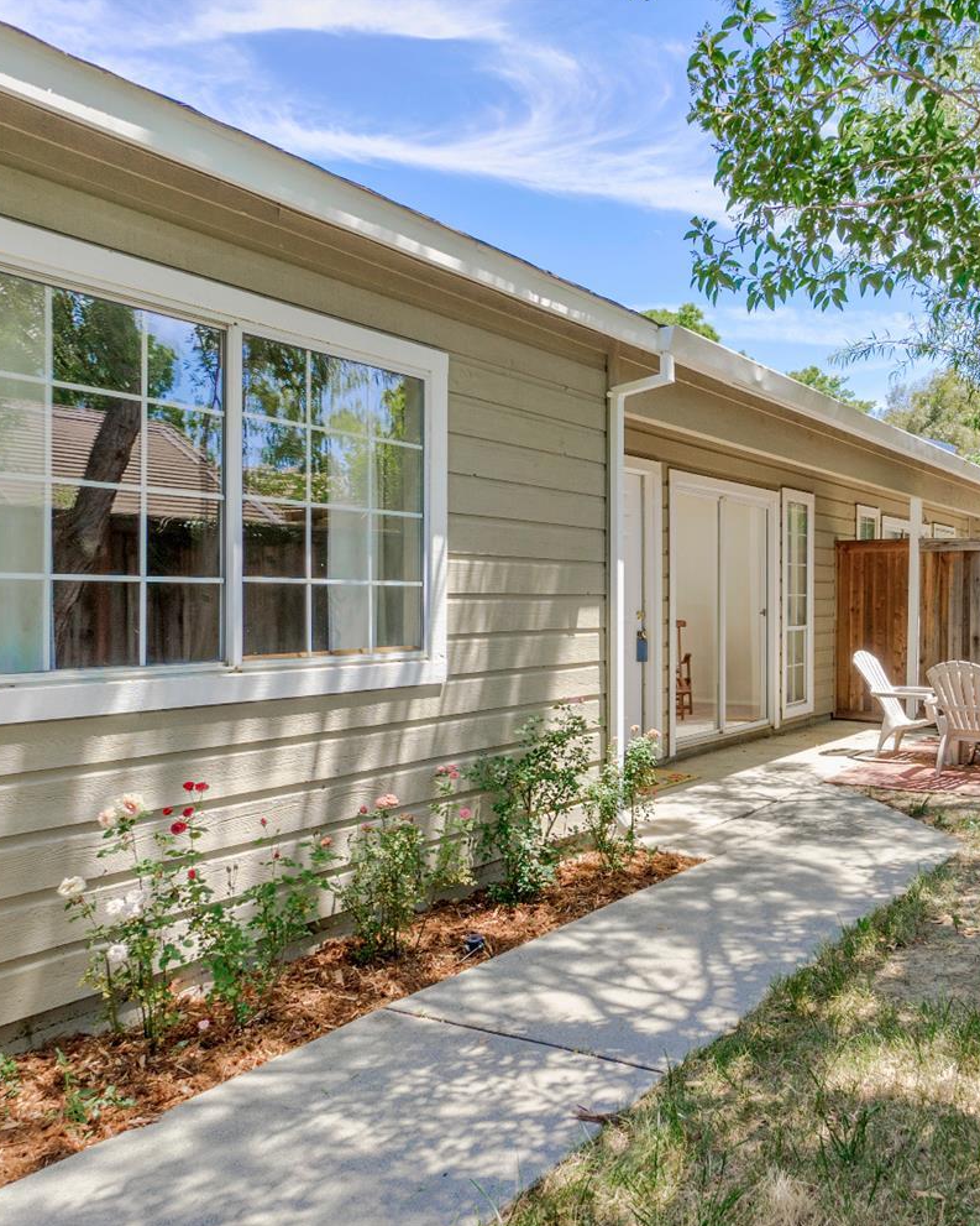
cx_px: 734
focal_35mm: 27
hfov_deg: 51.0
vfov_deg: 64.1
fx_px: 979
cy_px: 611
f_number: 8
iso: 100
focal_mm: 13
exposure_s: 1/100
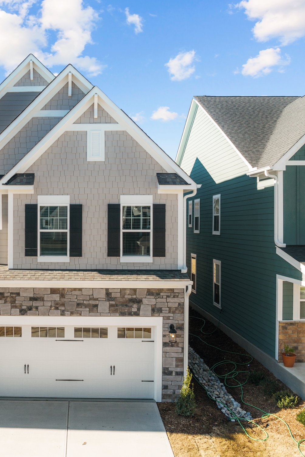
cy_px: 228
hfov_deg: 37.6
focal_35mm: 34
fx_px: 432
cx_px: 63
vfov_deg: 55.8
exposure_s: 1/1250
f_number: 2.8
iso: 110
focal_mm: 12.29
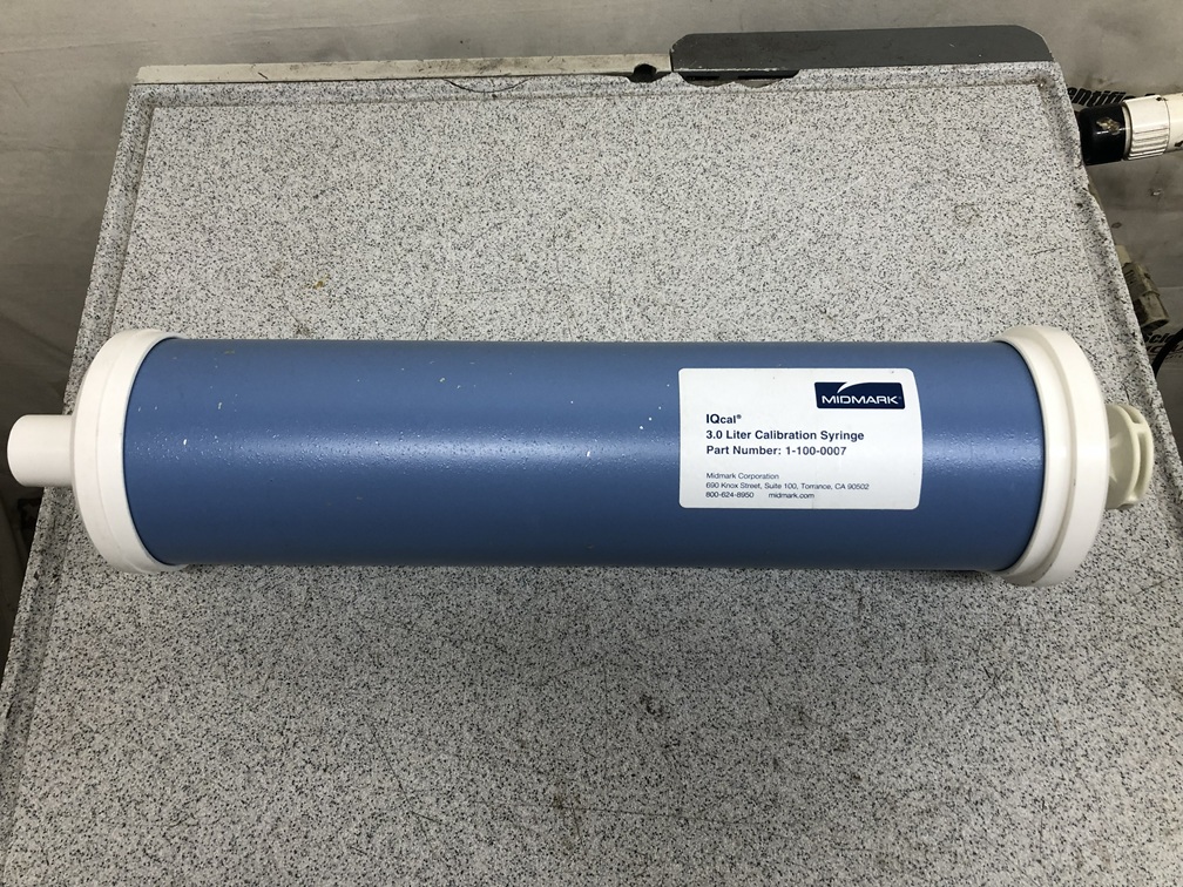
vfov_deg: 49.7
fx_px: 957
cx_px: 592
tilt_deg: -65.0
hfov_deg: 63.4
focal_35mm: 28
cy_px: 444
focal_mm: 3.99
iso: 25
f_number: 1.8
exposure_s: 1/40
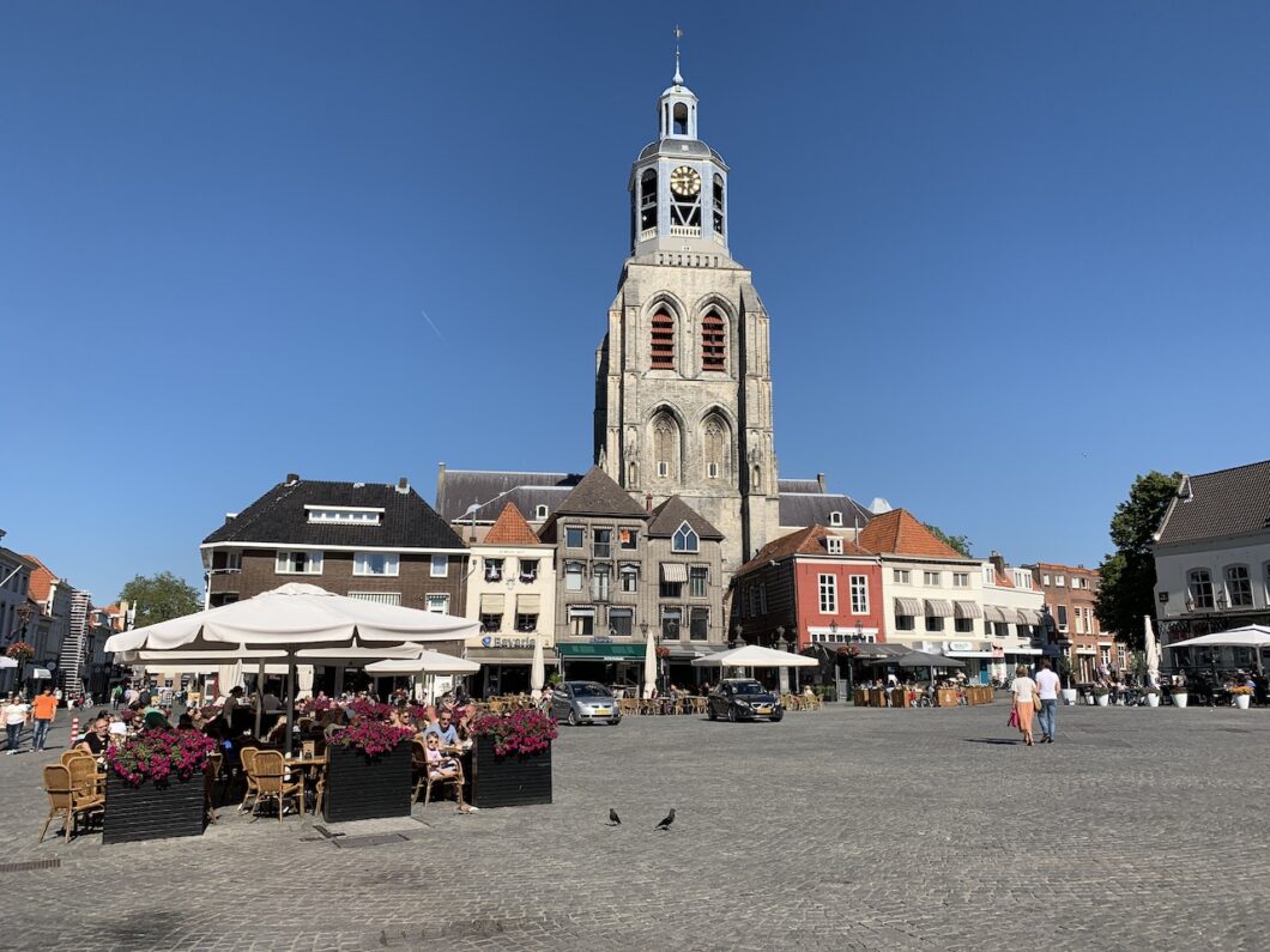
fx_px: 954
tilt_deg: +12.5
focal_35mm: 26
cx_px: 635
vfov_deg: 53.1
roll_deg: -0.5
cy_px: 476
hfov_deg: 67.3
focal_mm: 4.25
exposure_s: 1/2915
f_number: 1.8
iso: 25
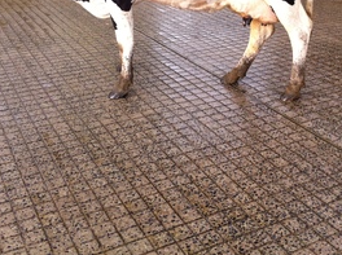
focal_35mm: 53
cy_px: 64
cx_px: 193
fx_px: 523
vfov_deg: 27.1
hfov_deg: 36.2
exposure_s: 1/219
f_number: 2.8
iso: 80
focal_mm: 3.85
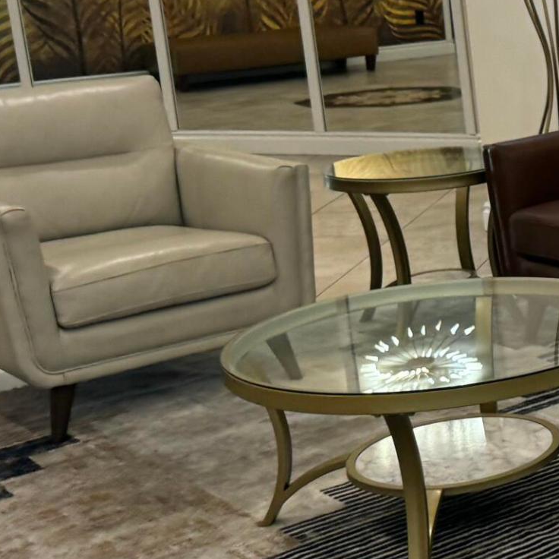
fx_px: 1516
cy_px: 278
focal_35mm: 83
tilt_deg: -12.8
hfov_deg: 18.3
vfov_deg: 20.9
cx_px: 870
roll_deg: +1.4
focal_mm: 6.76
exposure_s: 1/60
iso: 125
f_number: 1.78
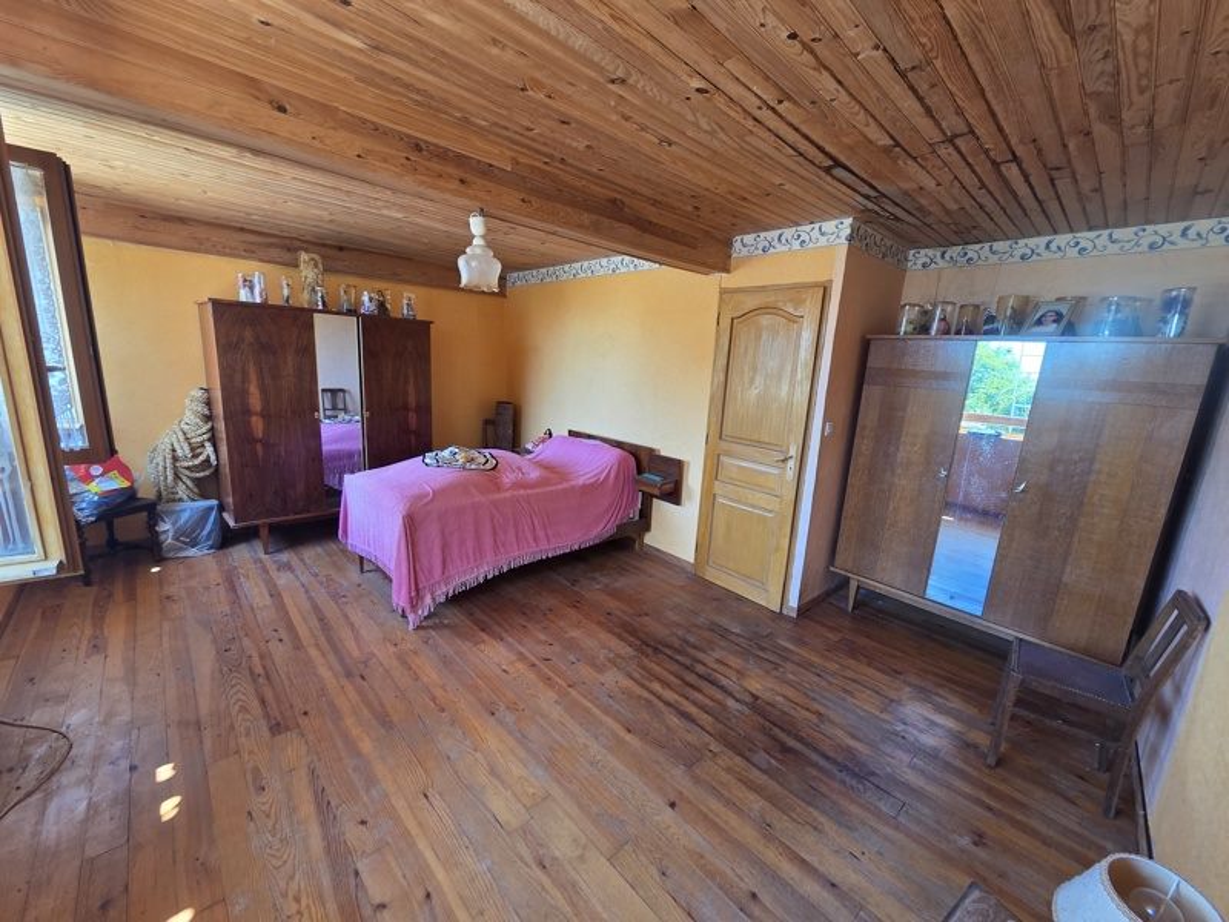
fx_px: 462
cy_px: 461
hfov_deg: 106.2
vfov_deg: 89.9
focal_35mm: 13
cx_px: 614
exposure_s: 1/50
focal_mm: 2.2
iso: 100
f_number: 2.2
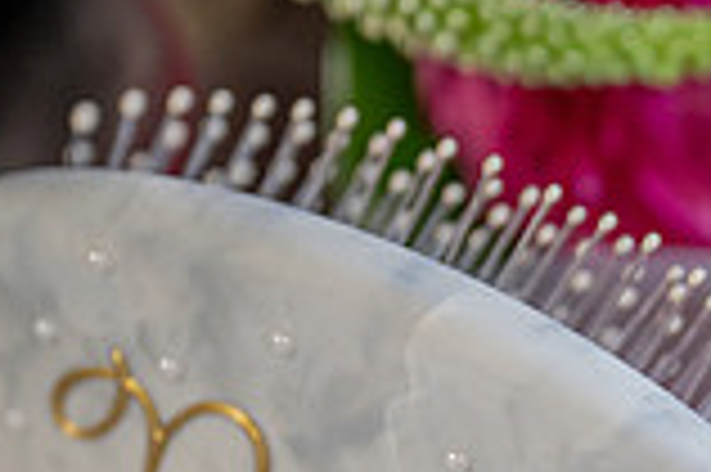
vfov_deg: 5.3
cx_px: 810
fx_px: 5070
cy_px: 668
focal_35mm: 257
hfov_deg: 8.0
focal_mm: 70
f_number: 2.8
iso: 640
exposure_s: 1/200
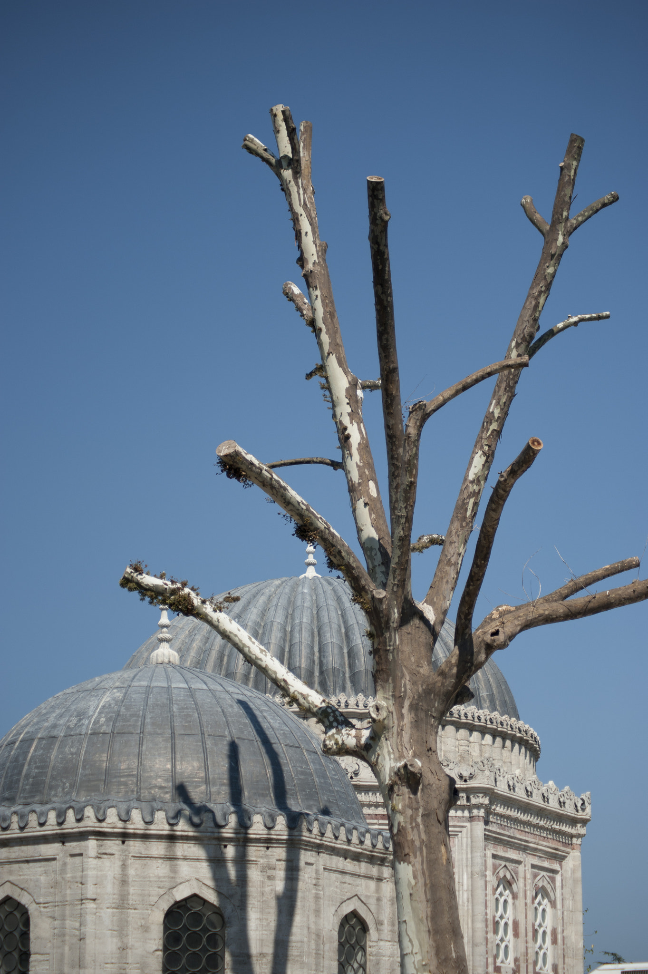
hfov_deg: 19.4
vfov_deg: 28.9
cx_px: 324
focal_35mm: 70
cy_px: 487
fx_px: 1892
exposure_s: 1/3200
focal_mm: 70
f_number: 4
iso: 200
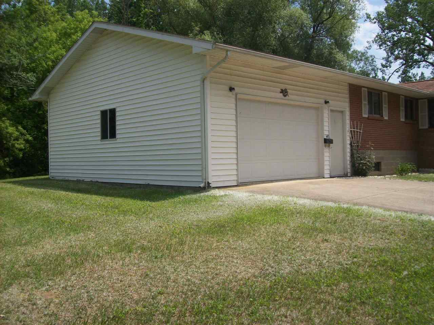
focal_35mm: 36
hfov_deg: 51.4
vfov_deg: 39.6
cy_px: 162
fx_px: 451
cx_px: 217
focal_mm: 6
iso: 80
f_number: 4.8
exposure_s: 1/672
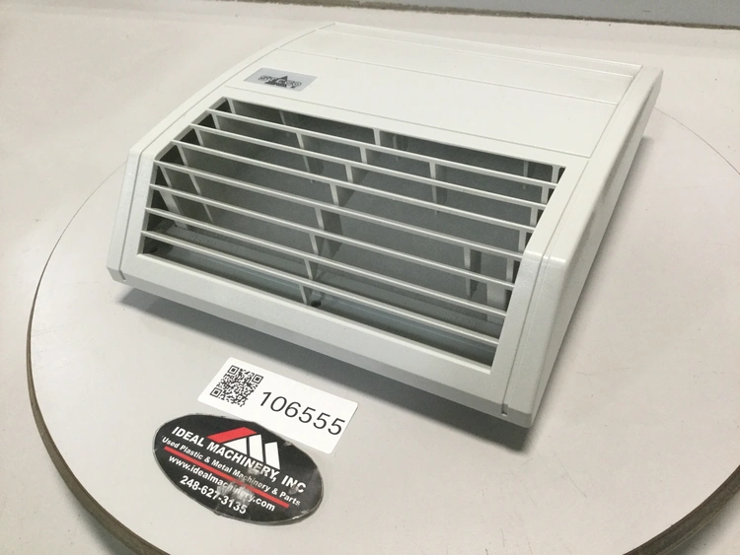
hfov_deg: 58.3
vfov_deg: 45.5
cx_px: 370
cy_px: 278
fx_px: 663
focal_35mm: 31
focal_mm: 3.3
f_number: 2.4
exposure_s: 1/30
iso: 50
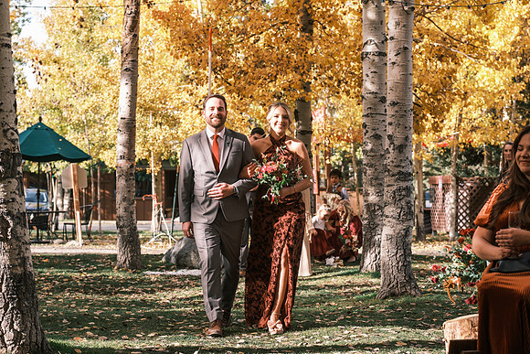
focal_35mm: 84
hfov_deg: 24.2
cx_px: 265
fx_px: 1237
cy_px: 177
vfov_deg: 16.3
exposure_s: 1/500
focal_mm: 56.3
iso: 400
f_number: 4
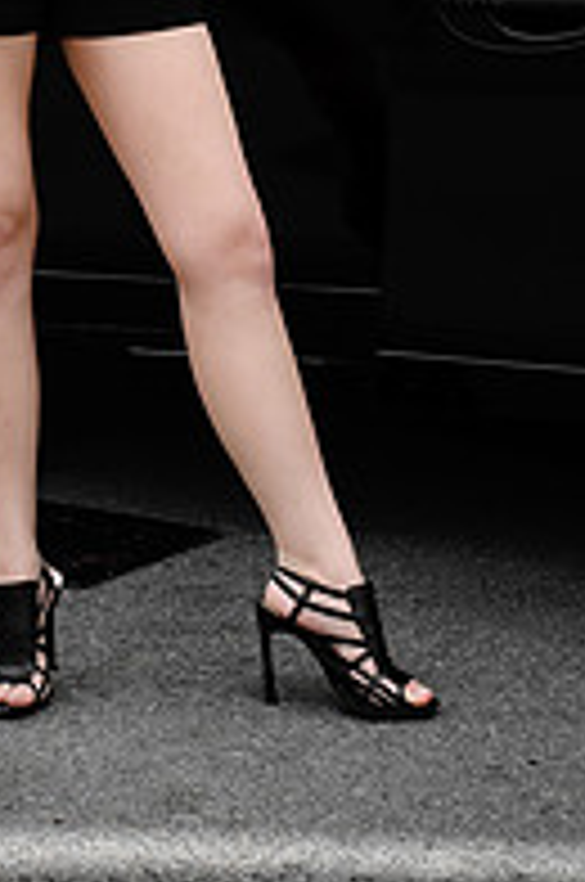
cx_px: 70
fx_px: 3375
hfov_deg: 9.9
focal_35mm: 138
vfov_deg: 14.6
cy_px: -36
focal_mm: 40
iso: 200
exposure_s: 1/250
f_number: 6.3
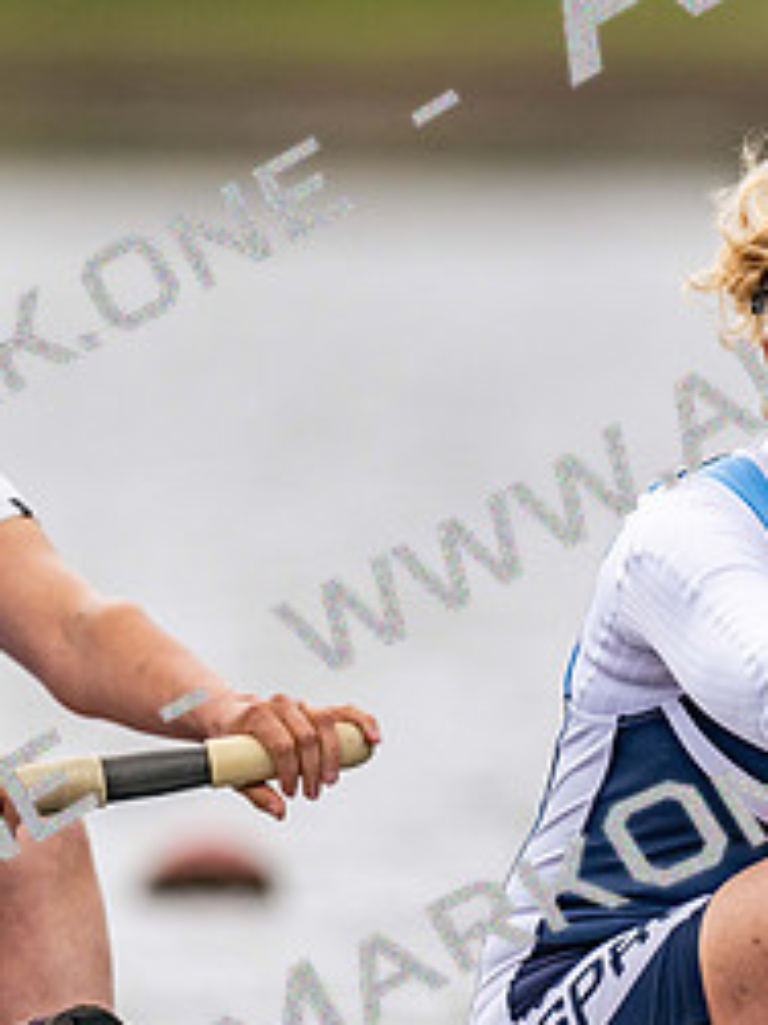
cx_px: 780
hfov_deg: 1.1
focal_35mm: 1335
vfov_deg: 1.5
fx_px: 39525
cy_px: 684
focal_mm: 600
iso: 220
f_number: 4
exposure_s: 1/2500
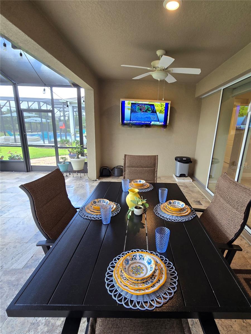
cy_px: 167
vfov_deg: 106.2
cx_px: 126
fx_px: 126
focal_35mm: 13
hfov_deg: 89.9
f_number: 2.2
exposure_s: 1/60.2
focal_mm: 2.2
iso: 64
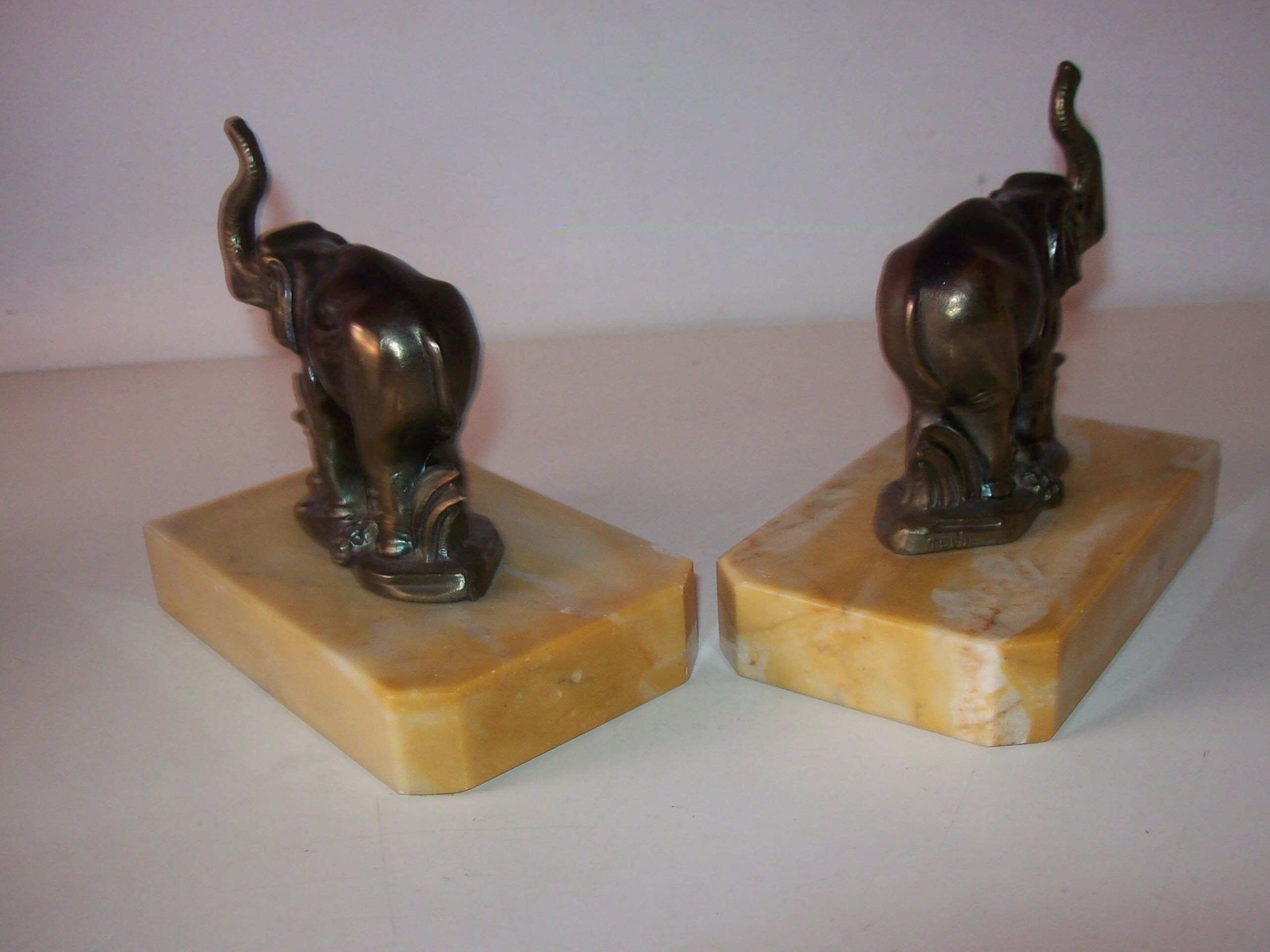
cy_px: 476
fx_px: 1467
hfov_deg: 46.8
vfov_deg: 35.9
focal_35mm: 40
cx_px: 674
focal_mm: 6
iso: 80
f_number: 2.7
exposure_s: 1/64
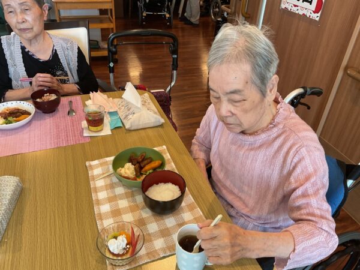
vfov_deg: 48.2
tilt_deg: -35.7
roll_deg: -3.2
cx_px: 180
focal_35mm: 29
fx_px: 302
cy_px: 135
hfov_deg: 61.7
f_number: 1.8
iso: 50
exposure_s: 1/60
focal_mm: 3
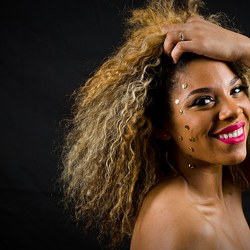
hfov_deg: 9.1
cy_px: 125
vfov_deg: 9.1
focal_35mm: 193
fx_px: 1577
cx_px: 172
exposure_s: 1/125
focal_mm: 150
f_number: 5.6
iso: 200
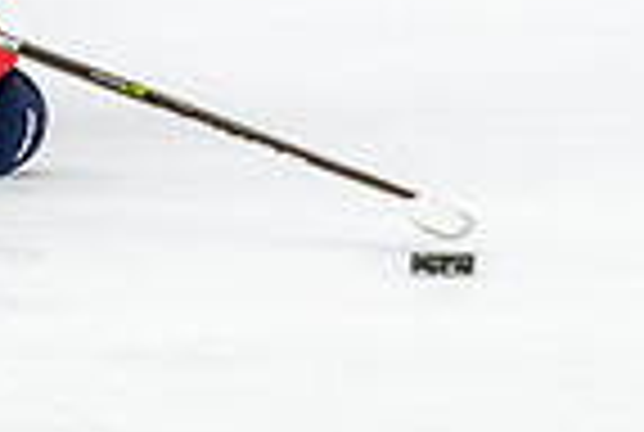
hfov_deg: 1.8
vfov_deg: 1.2
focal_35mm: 1114
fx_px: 19970
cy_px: -200
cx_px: -389
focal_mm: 140
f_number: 2.8
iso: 2800
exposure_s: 1/640
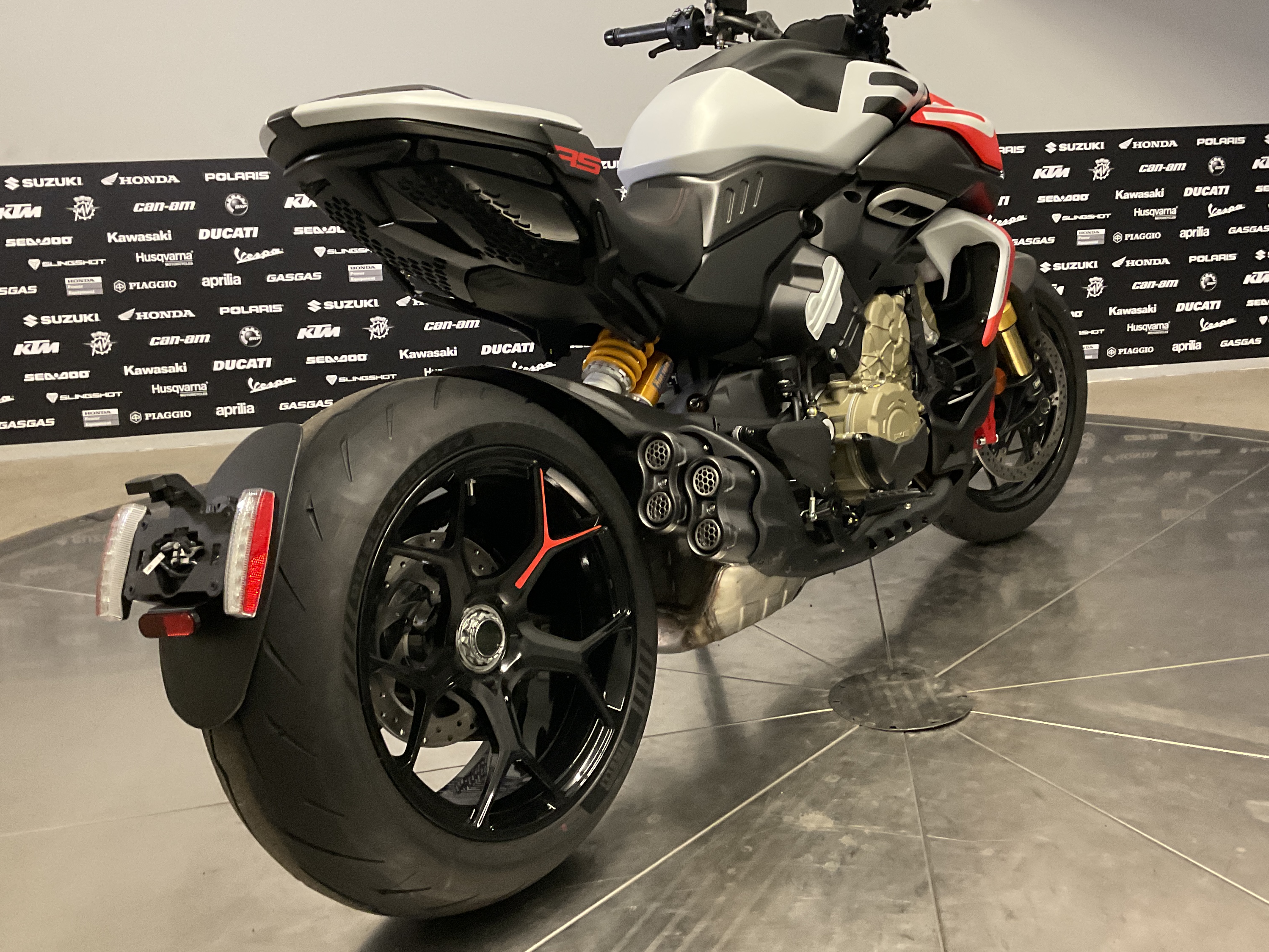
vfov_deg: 36.8
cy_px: 420
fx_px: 1430
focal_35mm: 39
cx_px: 703
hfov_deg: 47.8
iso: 200
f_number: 1.8
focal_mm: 3
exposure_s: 1/40
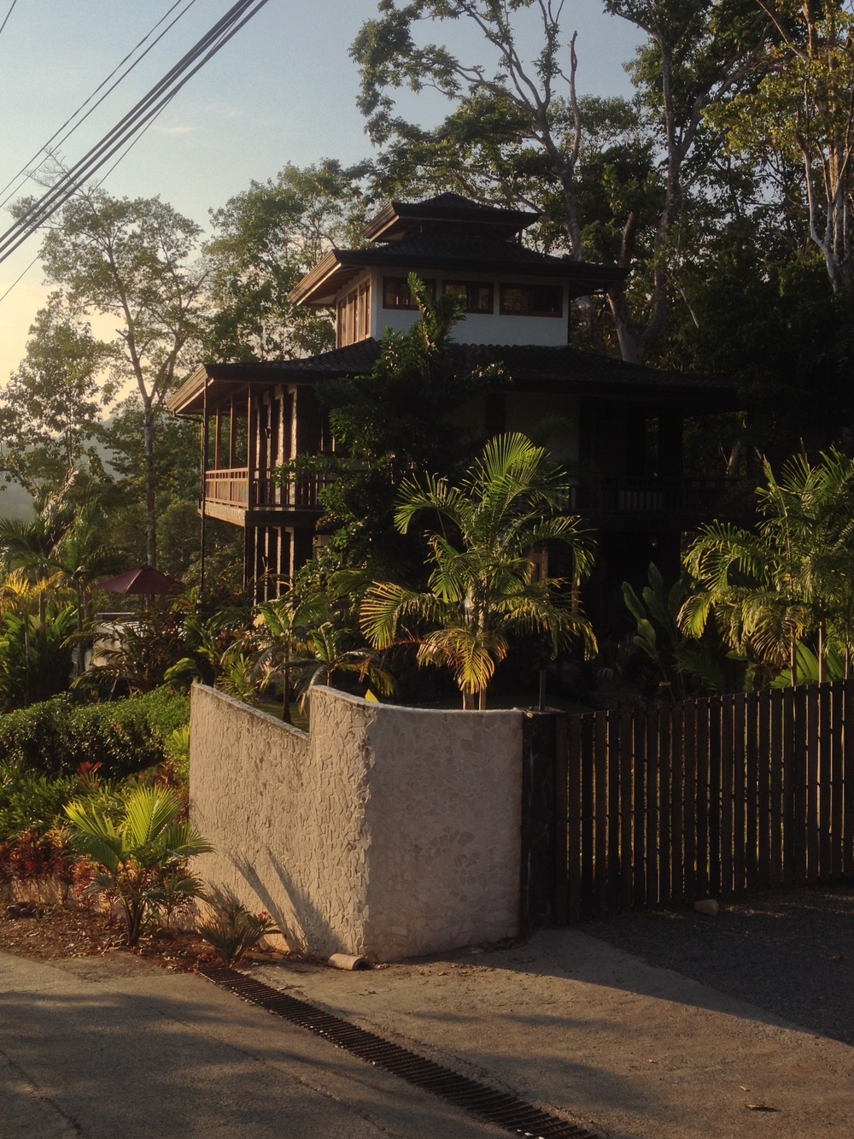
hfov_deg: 34.3
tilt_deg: -1.7
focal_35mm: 42
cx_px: 391
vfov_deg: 44.7
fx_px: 1381
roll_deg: -0.6
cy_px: 492
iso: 50
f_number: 2.4
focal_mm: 4.28
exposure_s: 1/789
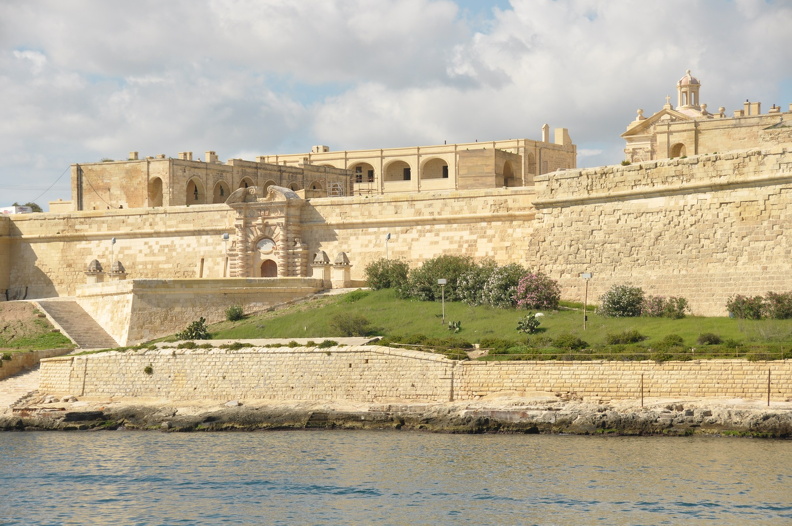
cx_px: 396
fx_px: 2142
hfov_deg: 20.9
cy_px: 263
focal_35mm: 98
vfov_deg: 14.0
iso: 200
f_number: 7.1
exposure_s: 1/800
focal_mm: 65
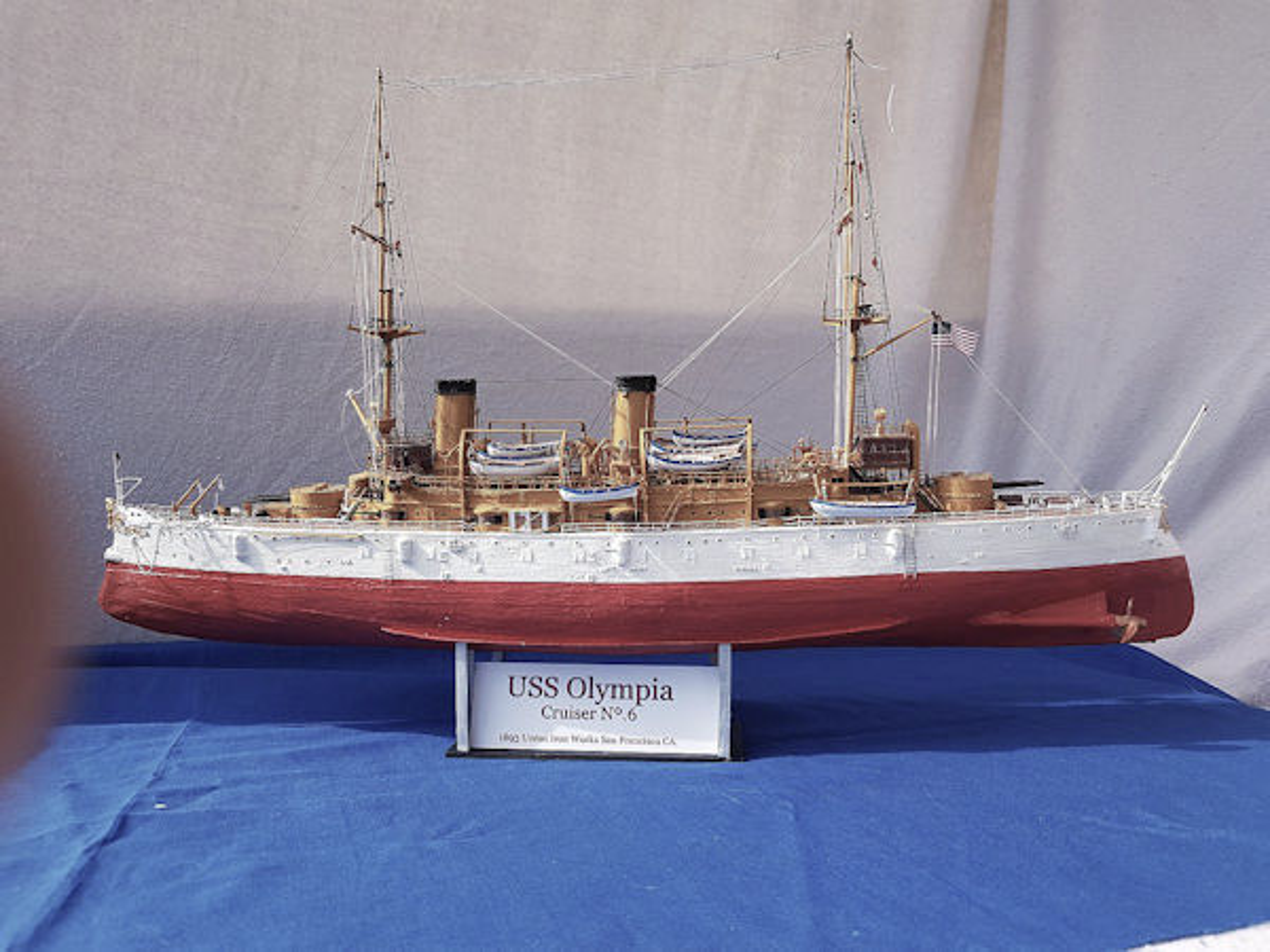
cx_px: 635
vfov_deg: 53.1
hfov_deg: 67.3
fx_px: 954
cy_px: 476
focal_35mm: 26
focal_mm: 4.2
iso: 40
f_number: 1.7
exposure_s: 1/546
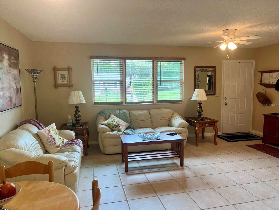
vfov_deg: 53.1
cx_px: 140
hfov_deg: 67.3
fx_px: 210
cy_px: 105
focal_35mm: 26
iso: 80
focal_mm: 5.7
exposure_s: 1/120
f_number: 1.5
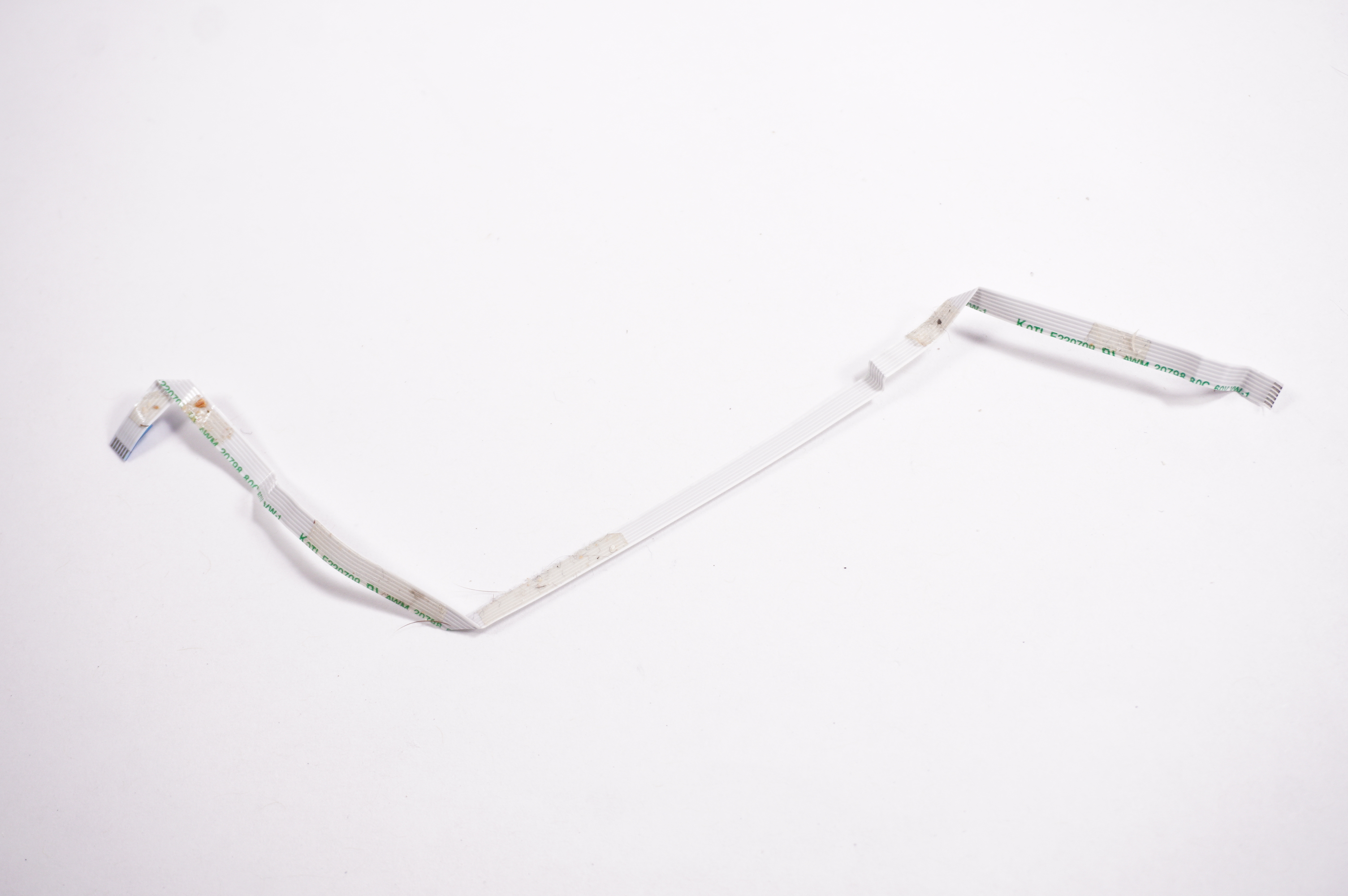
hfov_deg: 40.0
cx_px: 674
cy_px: 448
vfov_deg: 27.2
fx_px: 1852
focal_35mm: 50
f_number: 5.6
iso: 800
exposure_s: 1/250
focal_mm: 33
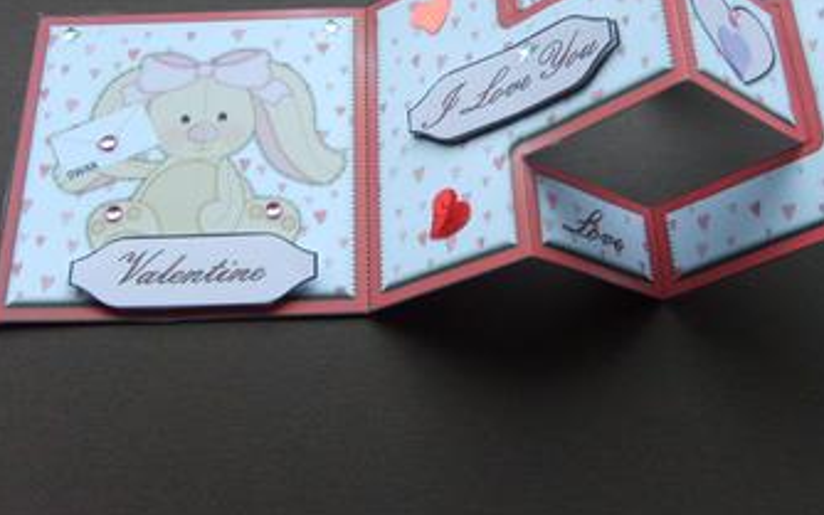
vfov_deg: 25.5
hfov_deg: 40.1
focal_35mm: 50
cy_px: 113
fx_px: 1123
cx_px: 486
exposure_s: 1/30
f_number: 2.8
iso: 140
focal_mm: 5.8
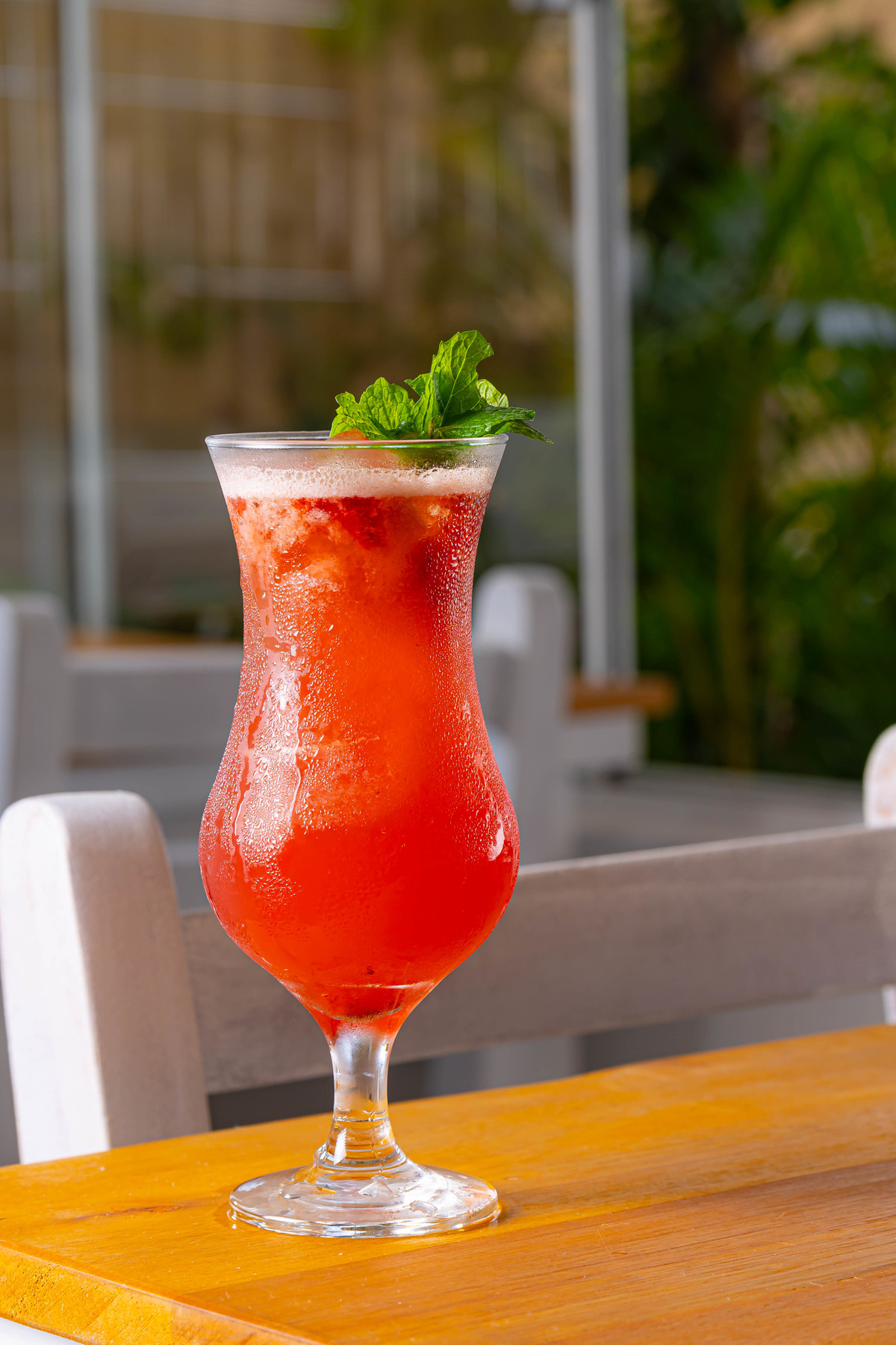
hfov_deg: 13.0
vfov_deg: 19.5
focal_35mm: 105
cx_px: 448
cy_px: 672
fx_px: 3920
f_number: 6.3
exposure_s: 1/50
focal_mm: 70
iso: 100
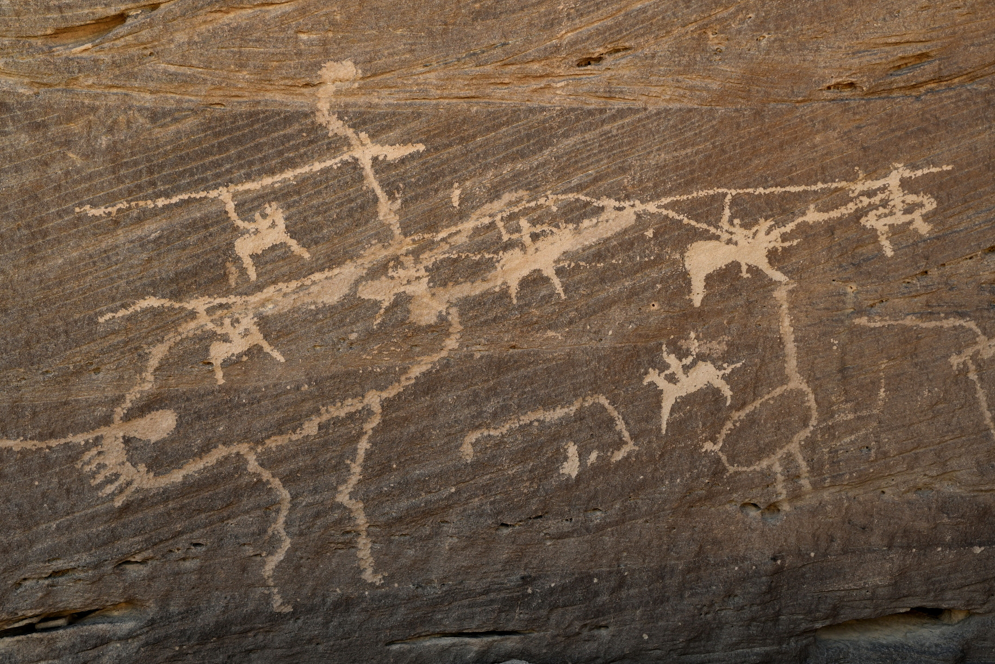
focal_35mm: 39
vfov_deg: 34.2
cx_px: 498
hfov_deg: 49.6
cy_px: 332
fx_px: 1078
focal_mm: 26
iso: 200
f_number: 6.7
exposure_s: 1/180
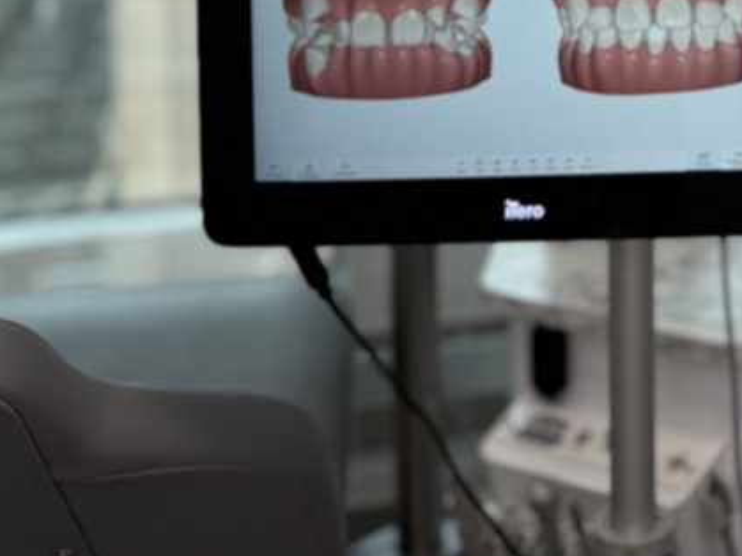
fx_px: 1886
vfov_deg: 14.8
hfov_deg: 20.5
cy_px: -416
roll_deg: -0.2
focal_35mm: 88
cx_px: 931
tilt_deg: -2.6
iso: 100
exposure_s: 1/314
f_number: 1.78
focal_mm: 6.76
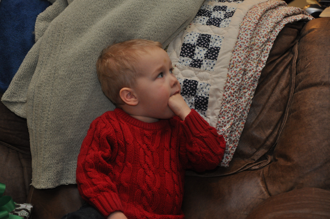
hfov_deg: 16.1
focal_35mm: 128
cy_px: 110
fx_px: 1167
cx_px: 165
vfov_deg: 10.7
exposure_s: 1/60
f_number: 5.6
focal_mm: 85
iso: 800
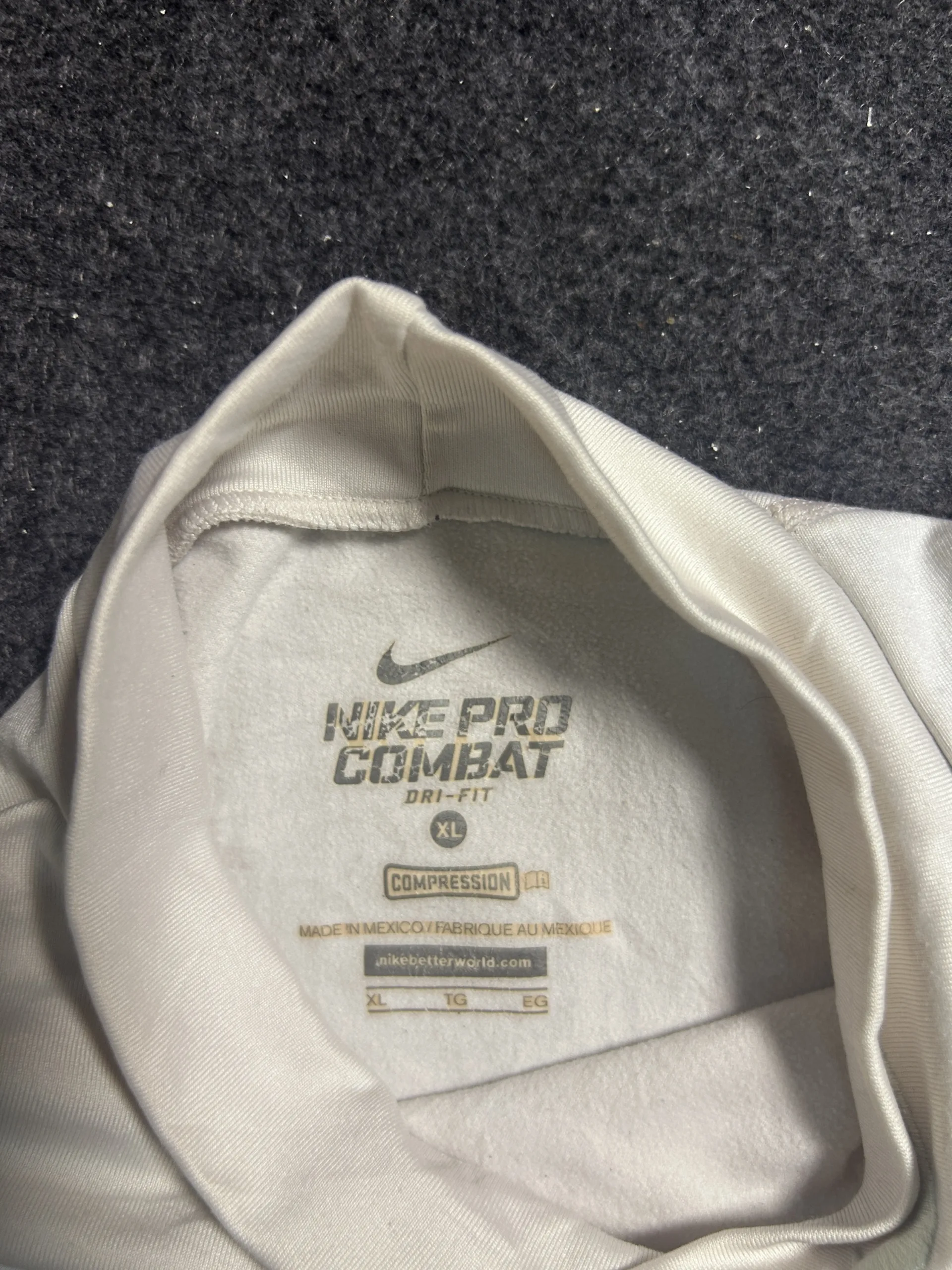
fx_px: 953
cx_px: 476
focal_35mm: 26
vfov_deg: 67.3
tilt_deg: -58.9
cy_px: 635
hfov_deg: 53.1
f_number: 1.5
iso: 100
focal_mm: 5.7
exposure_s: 1/100
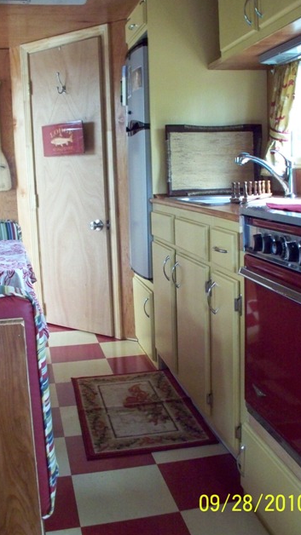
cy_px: 267
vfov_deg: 50.5
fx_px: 568
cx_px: 148
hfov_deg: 29.7
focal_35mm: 40
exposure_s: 1/125
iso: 800
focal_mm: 7.54
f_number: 2.8
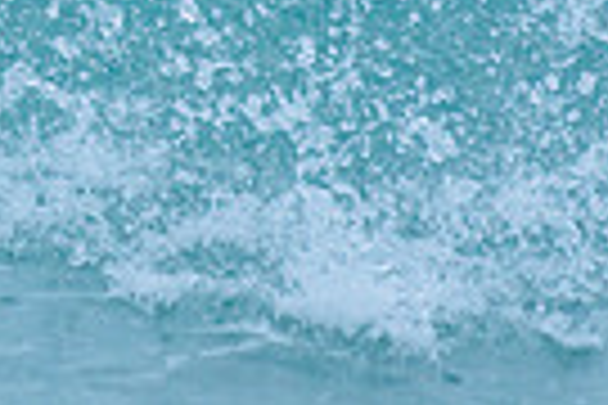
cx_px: -646
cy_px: -381
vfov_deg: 0.6
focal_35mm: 2374
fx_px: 40091
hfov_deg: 0.9
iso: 800
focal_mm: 500
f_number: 5.6
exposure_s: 1/2000
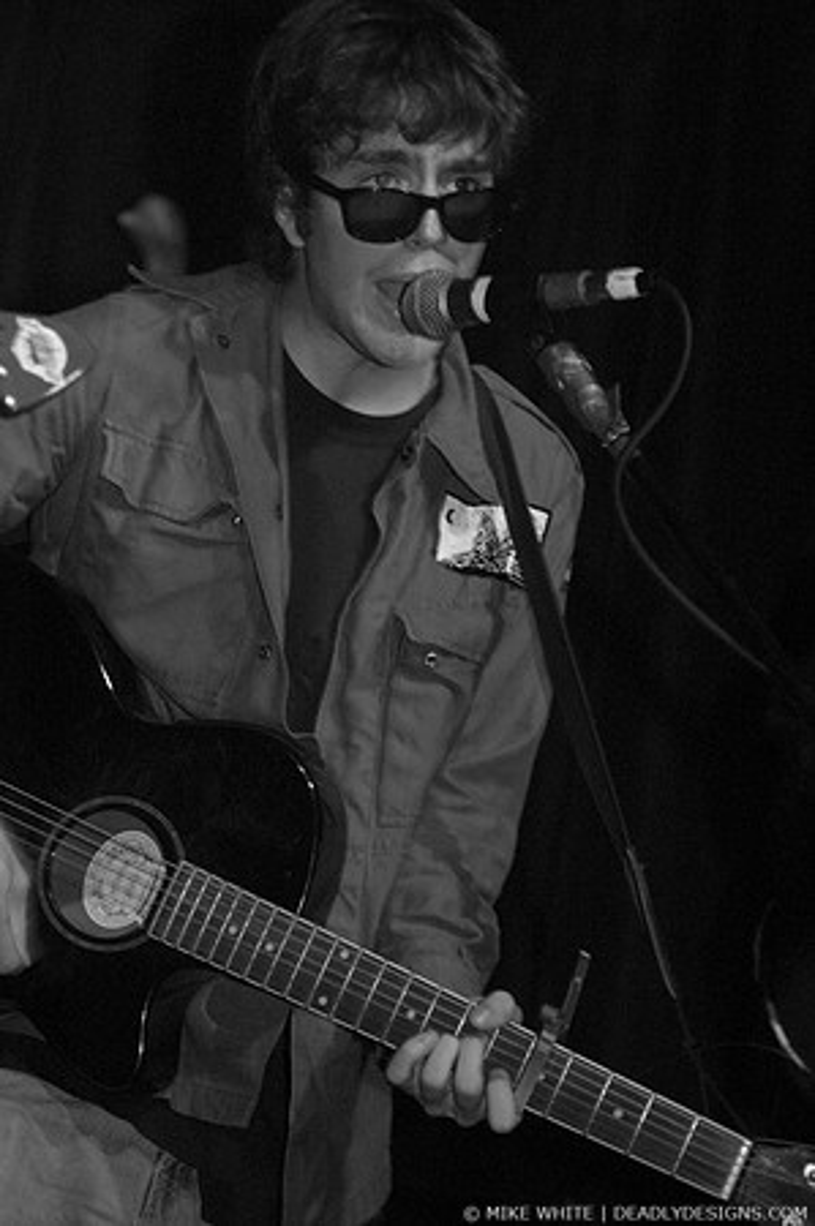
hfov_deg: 15.7
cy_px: 613
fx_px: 2961
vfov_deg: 23.4
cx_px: 408
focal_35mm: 87
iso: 800
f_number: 2.8
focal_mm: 58
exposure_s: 1/30
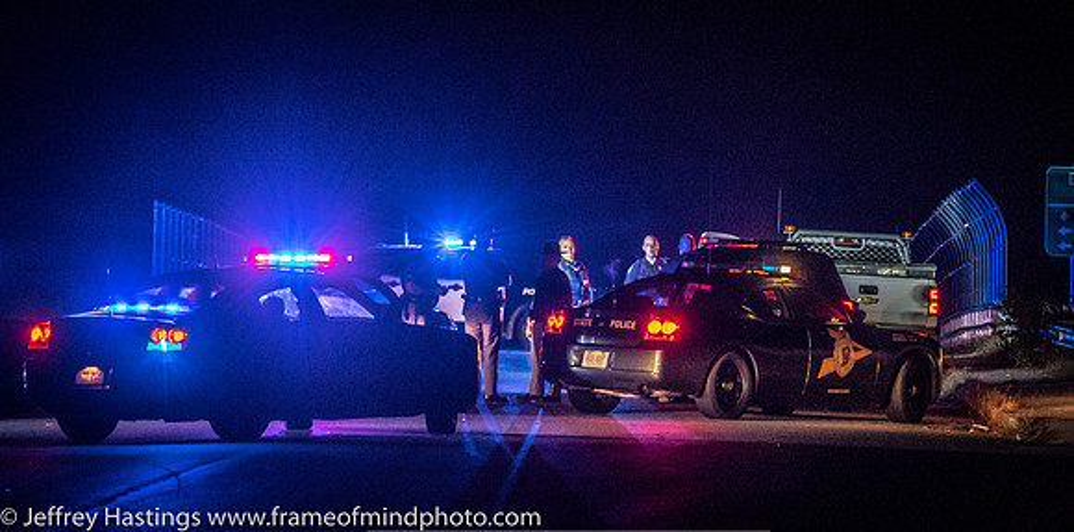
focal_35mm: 288
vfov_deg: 3.8
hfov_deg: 7.7
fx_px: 7983
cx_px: 501
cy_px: 226
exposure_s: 1/100
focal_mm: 165
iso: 2000
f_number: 5.3
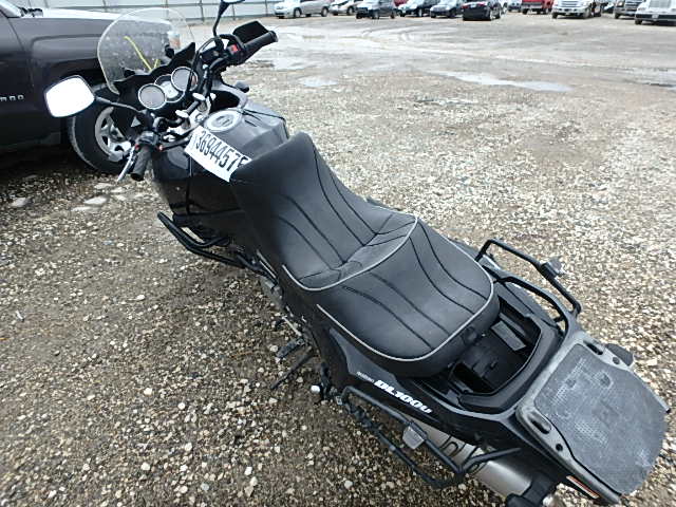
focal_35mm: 21
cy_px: 254
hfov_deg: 79.0
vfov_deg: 63.4
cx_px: 338
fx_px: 410
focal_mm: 3.7
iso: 125
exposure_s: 1/320
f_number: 3.5
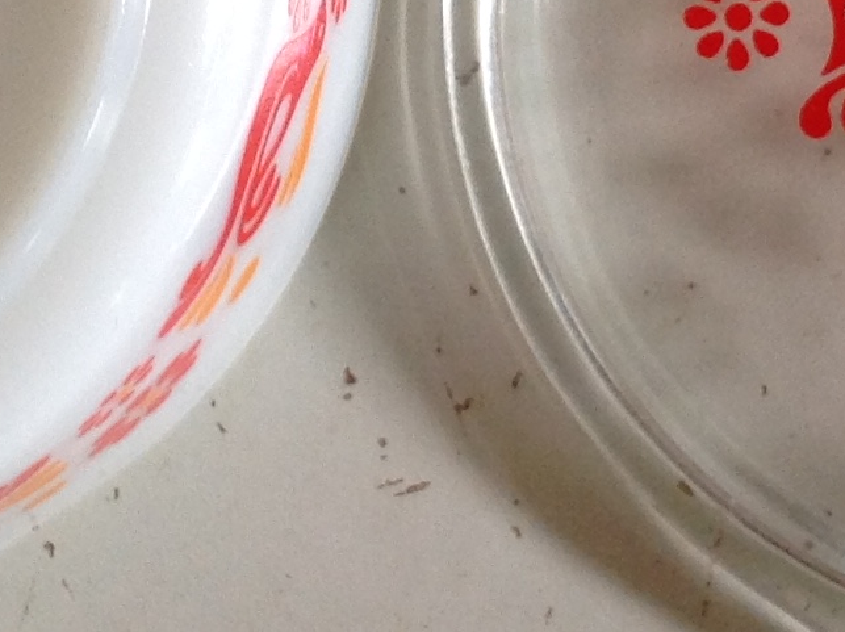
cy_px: -71
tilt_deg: -87.4
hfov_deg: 14.0
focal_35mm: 141
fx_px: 3439
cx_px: 369
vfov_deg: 10.4
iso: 80
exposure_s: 1/15
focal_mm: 4.28
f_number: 2.4
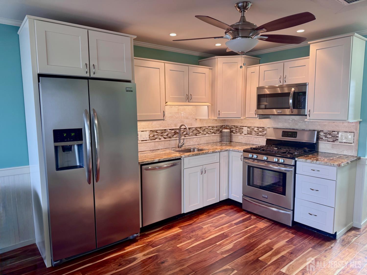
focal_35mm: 24
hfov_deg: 71.6
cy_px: 138
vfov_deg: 56.8
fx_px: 254
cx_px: 184
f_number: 1.78
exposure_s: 1/60
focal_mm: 6.76
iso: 125
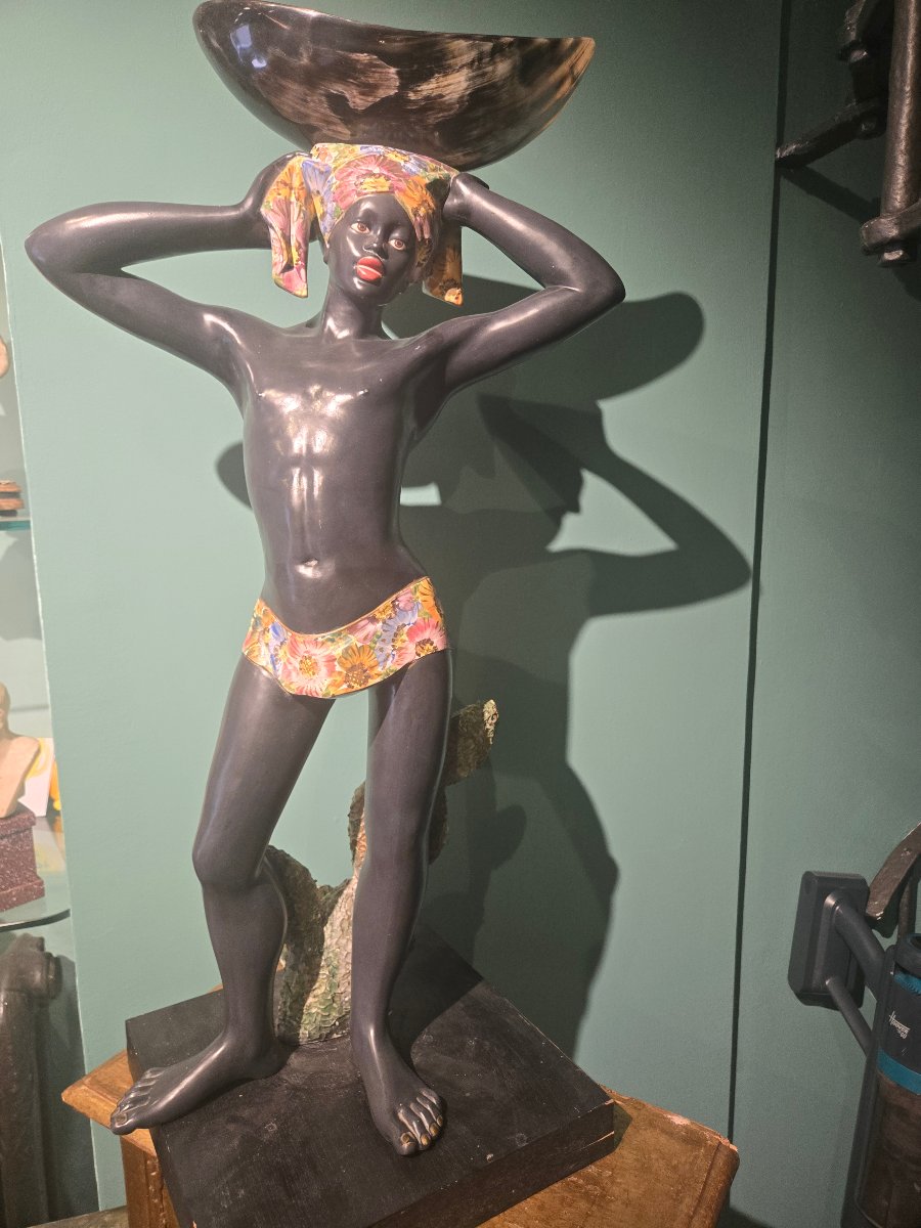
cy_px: 614
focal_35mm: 23
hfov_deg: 58.9
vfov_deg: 73.9
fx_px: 816
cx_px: 460
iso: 200
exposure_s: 1/100
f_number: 1.8
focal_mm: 5.4
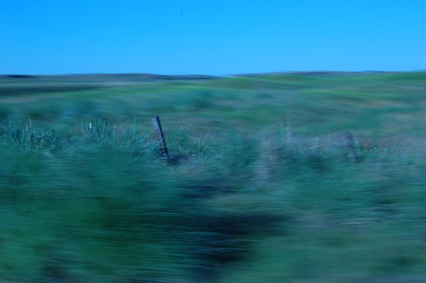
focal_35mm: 63
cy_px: 142
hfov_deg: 31.9
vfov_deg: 21.5
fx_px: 745
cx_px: 213
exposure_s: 1/25
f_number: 20
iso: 200
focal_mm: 42
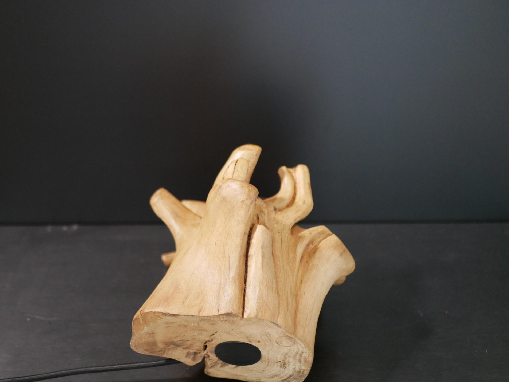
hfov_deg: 36.2
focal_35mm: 53
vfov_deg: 27.5
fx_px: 780
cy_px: 198
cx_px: 242
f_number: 1.7
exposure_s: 1/60
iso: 1600
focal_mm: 25
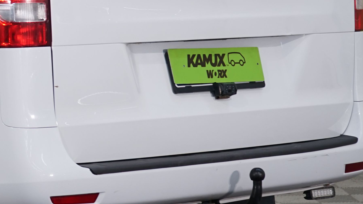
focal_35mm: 207
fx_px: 1993
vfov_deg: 5.9
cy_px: 24
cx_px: -154
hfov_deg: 10.1
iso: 400
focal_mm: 59
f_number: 5
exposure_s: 1/30
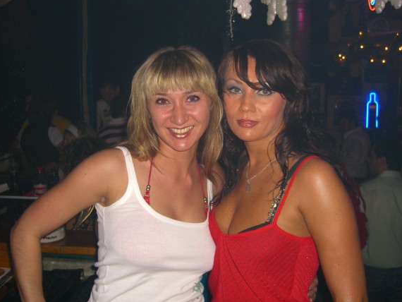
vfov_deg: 36.0
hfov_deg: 46.8
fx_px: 465
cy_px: 152
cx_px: 197
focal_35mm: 40
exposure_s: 1/60
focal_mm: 7.9
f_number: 2.8
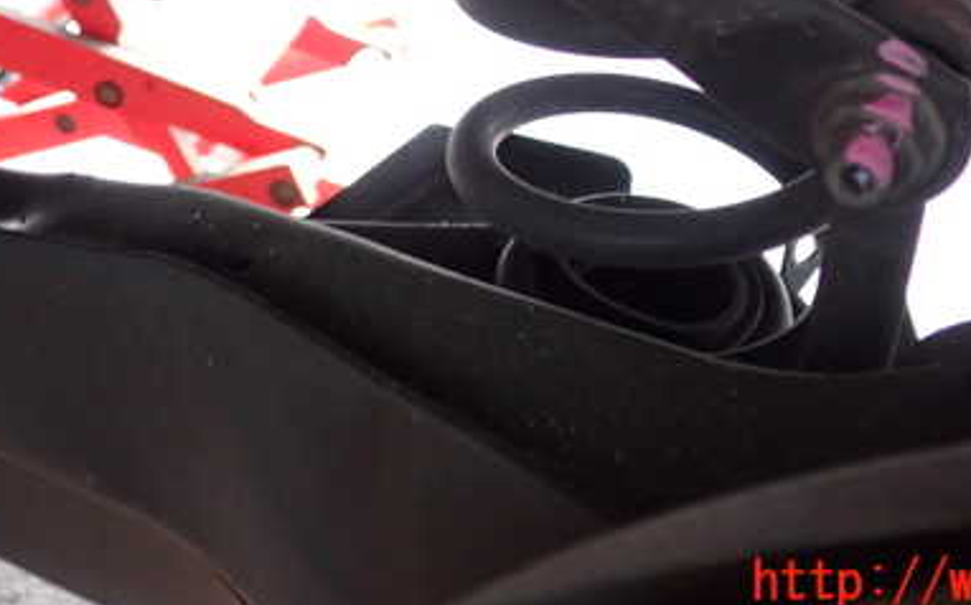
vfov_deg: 24.9
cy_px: 43
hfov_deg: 40.2
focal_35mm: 50
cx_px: 564
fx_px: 1322
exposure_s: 1/30
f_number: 2.3
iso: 400
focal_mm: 5.4
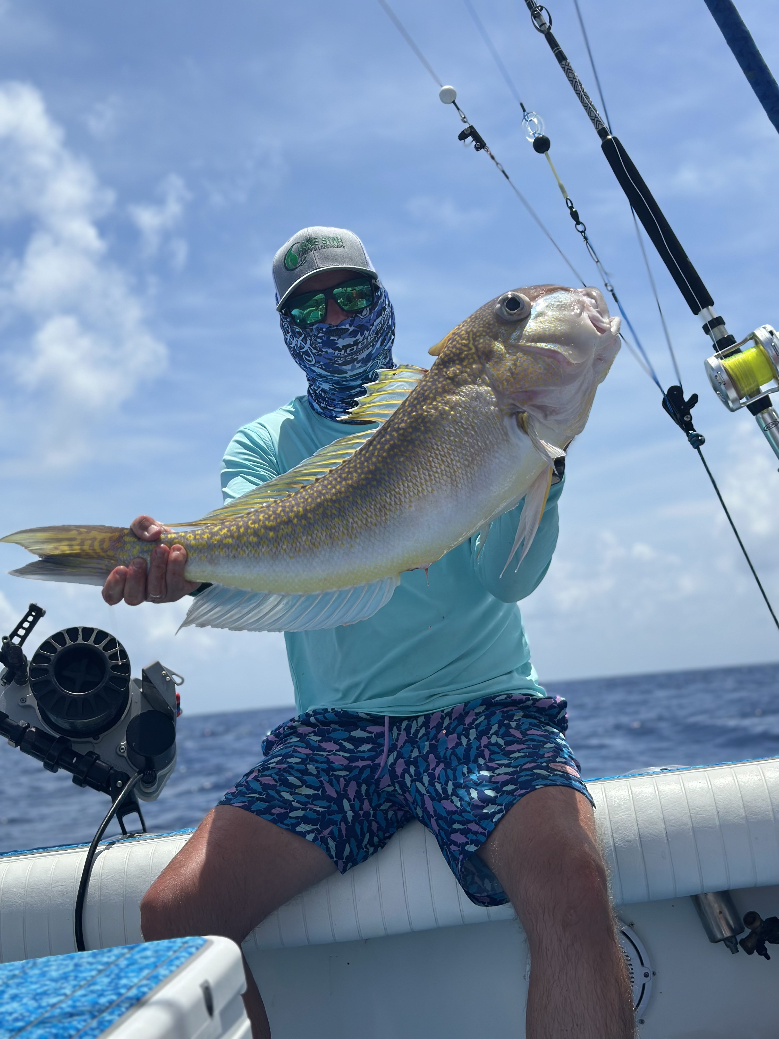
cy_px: 520
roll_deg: +3.8
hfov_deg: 30.3
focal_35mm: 48
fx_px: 1440
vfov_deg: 39.7
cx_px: 390
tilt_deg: +7.9
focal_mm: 6.86
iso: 100
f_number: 1.78
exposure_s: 1/7634
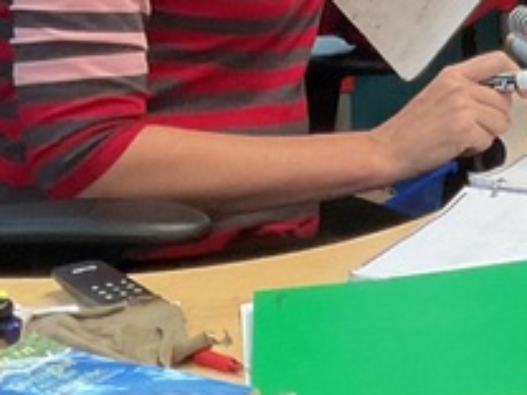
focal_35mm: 143
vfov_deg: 10.4
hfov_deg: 12.8
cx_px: 872
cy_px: 203
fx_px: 2177
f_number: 1.8
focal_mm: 3
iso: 100
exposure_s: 1/60
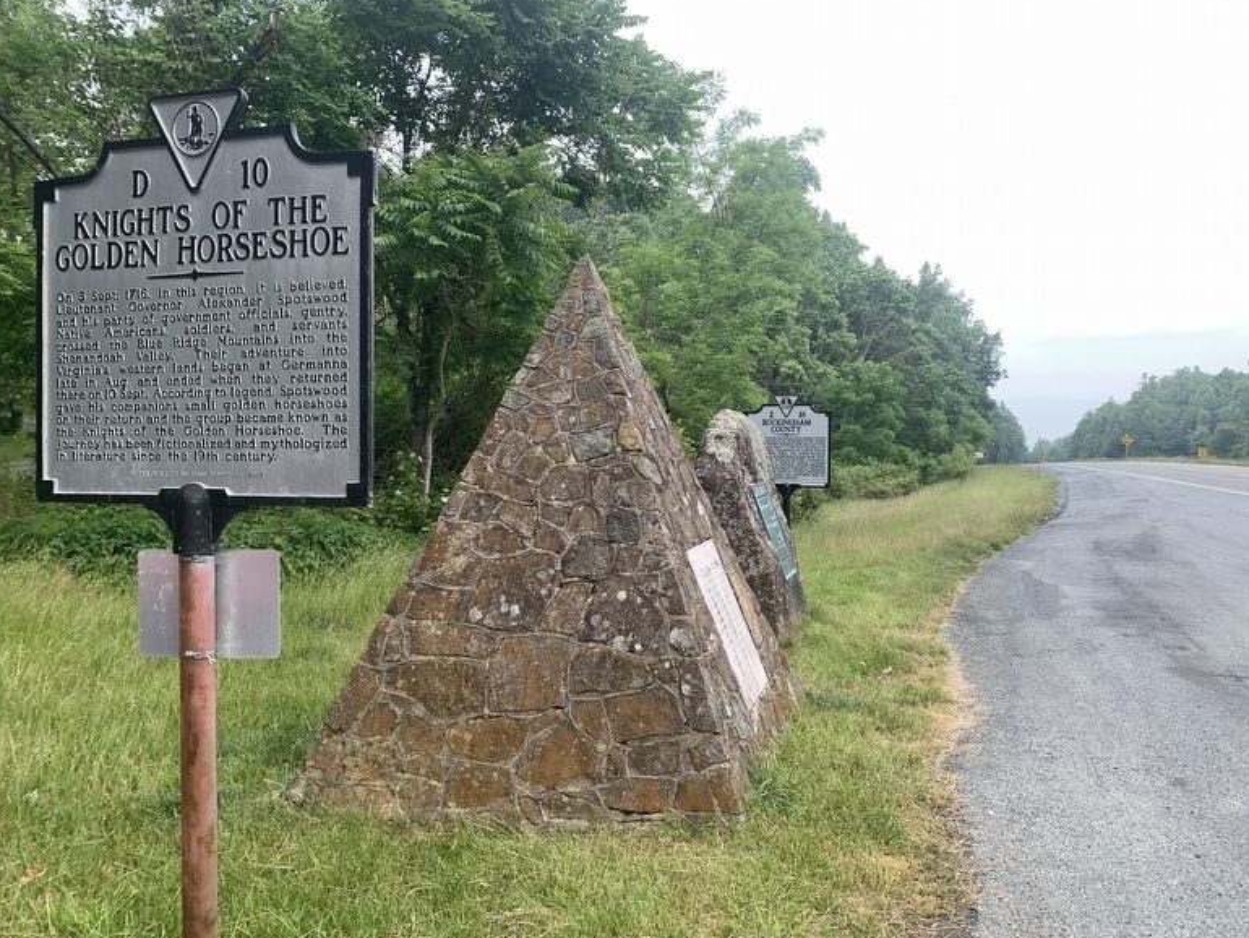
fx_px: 975
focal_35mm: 27
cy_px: 475
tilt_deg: -1.6
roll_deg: +1.4
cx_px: 633
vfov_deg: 51.4
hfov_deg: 65.3
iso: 25
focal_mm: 4.25
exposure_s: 1/972
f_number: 1.8
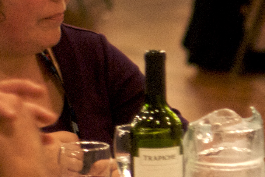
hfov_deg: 6.0
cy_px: 129
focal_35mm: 335
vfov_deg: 4.1
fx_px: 2466
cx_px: 517
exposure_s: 1/40
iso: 800
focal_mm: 50
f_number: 2.2
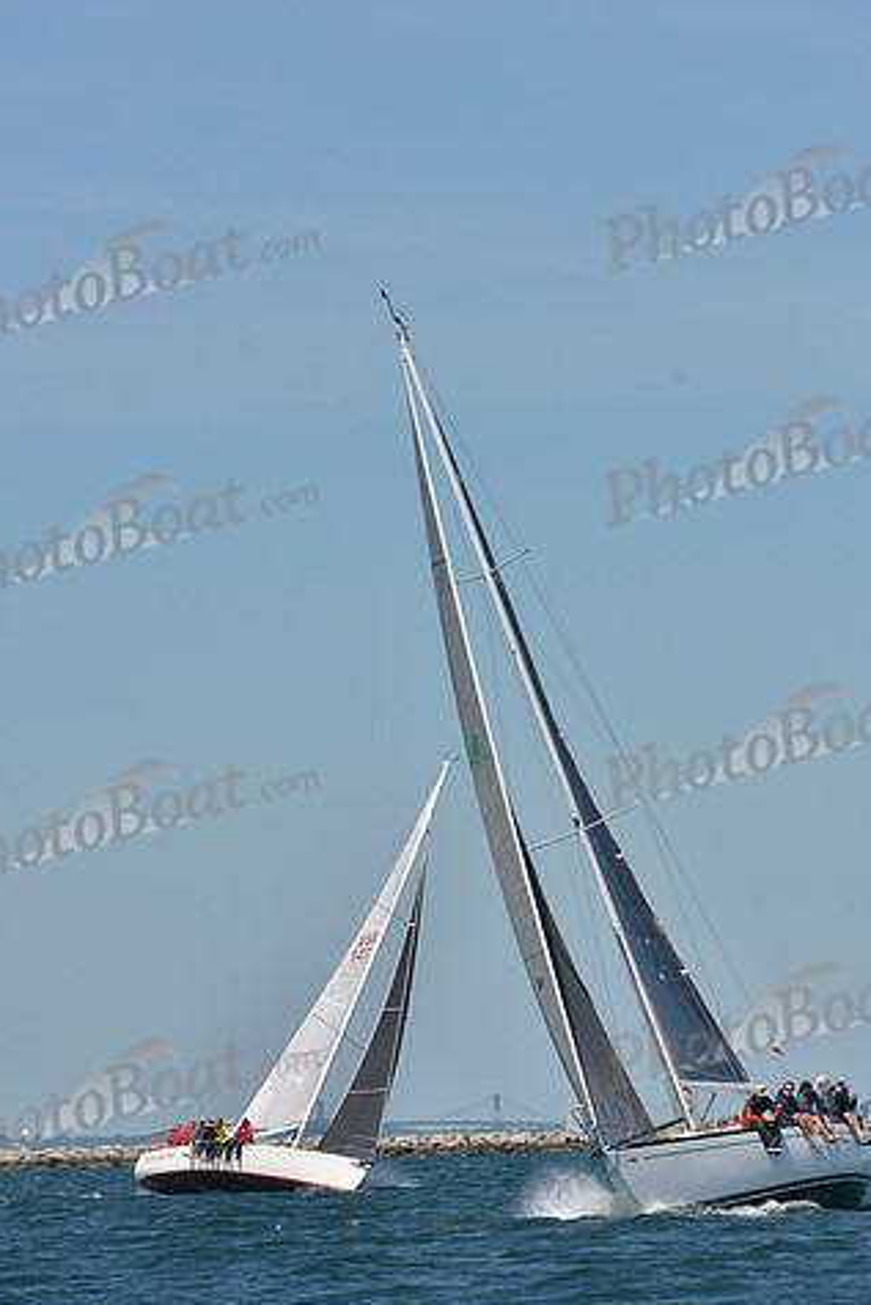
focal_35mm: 244
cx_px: 463
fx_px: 8848
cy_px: 637
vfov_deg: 8.4
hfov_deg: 5.6
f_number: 9
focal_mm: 200
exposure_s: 1/1250
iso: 280
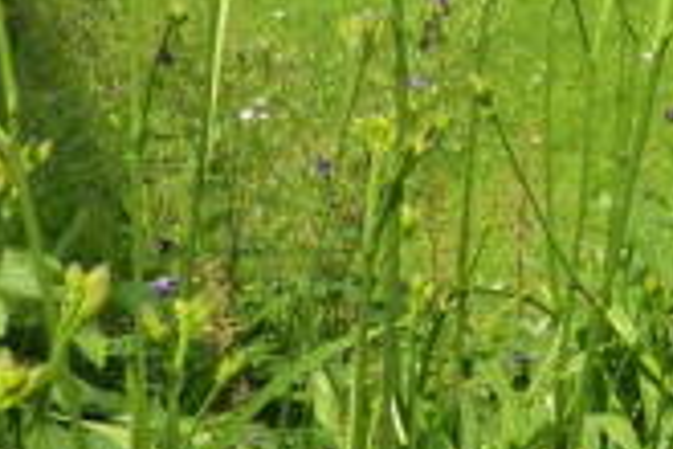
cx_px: 1050
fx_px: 1720
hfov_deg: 19.0
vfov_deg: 14.4
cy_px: -100
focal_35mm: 92
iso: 80
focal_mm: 4.1
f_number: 4
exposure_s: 1/320
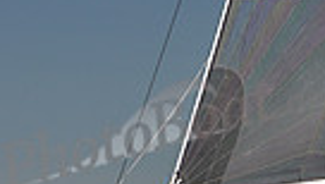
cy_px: 219
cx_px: 464
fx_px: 2693
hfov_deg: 6.8
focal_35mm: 312
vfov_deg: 3.9
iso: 250
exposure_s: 1/1250
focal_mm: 70
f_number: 4
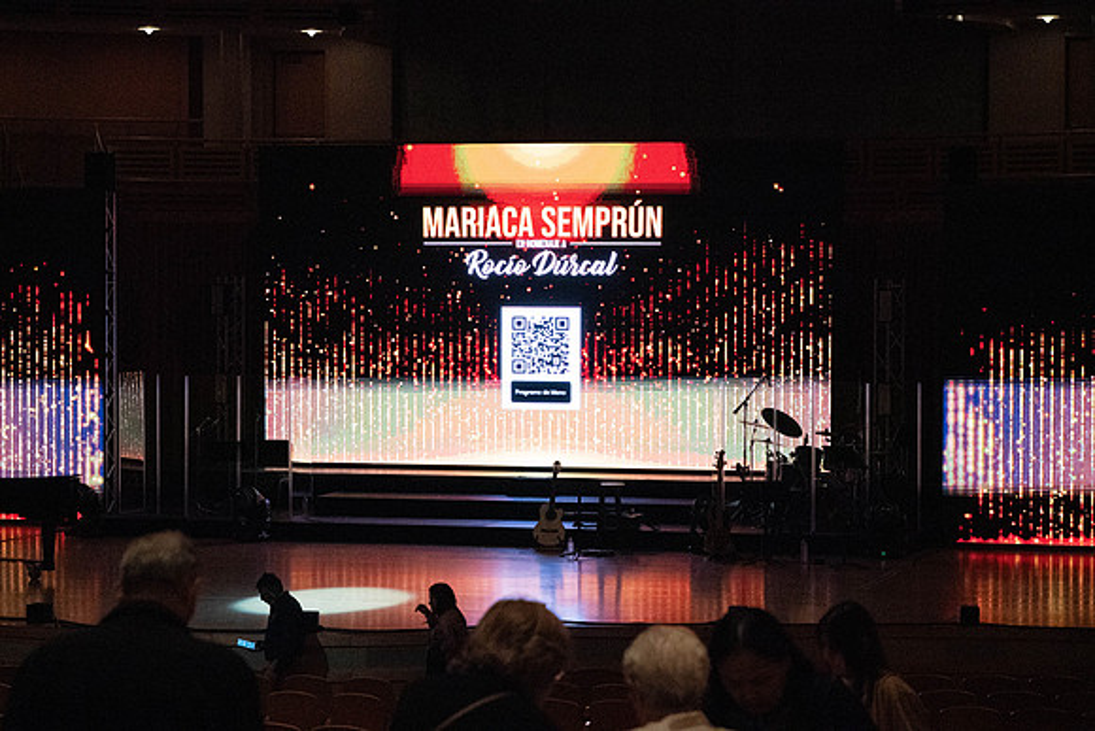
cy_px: 366
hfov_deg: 20.4
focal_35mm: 100
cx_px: 548
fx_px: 3042
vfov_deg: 13.7
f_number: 8
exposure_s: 1/1000
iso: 20000
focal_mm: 100
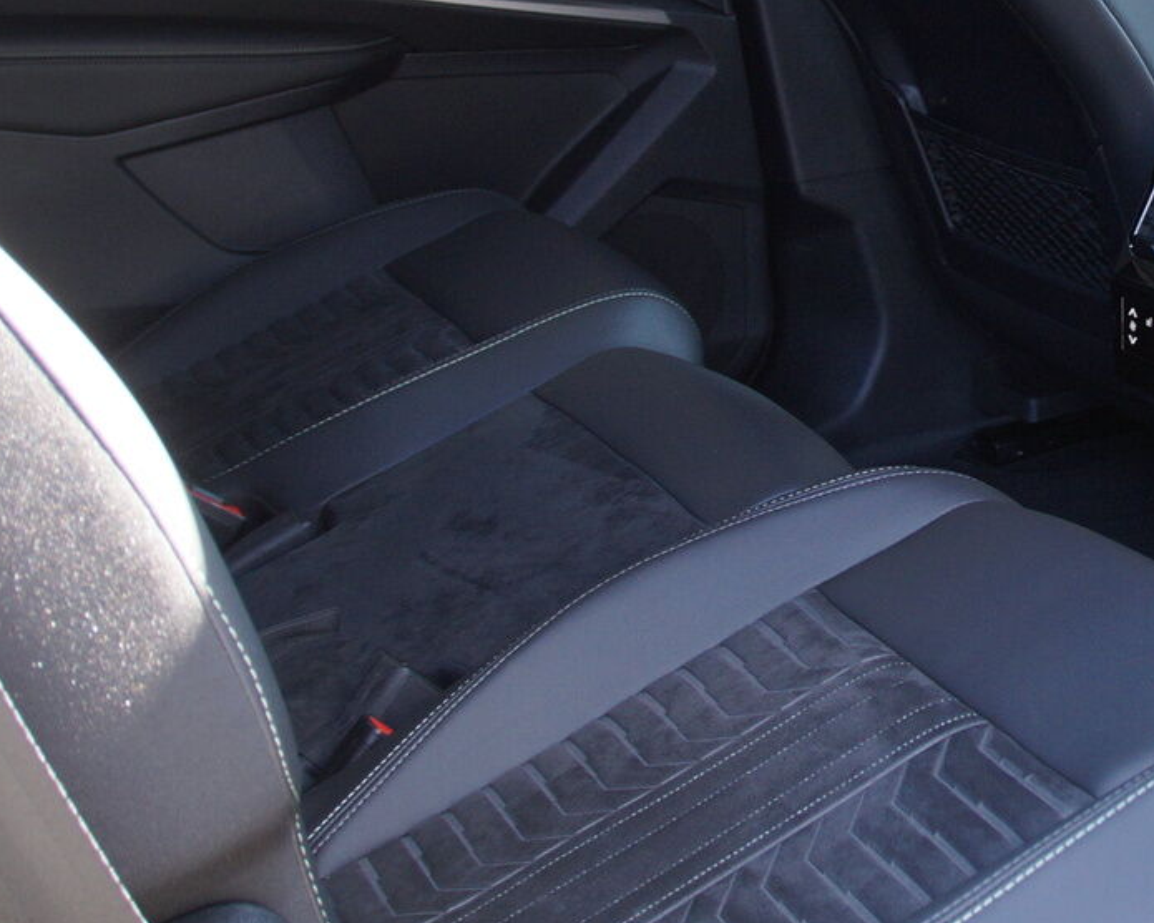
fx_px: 2391
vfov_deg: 21.5
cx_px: 1169
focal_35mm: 70
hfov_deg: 25.7
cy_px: 156
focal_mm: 18
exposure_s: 1/60
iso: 250
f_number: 4
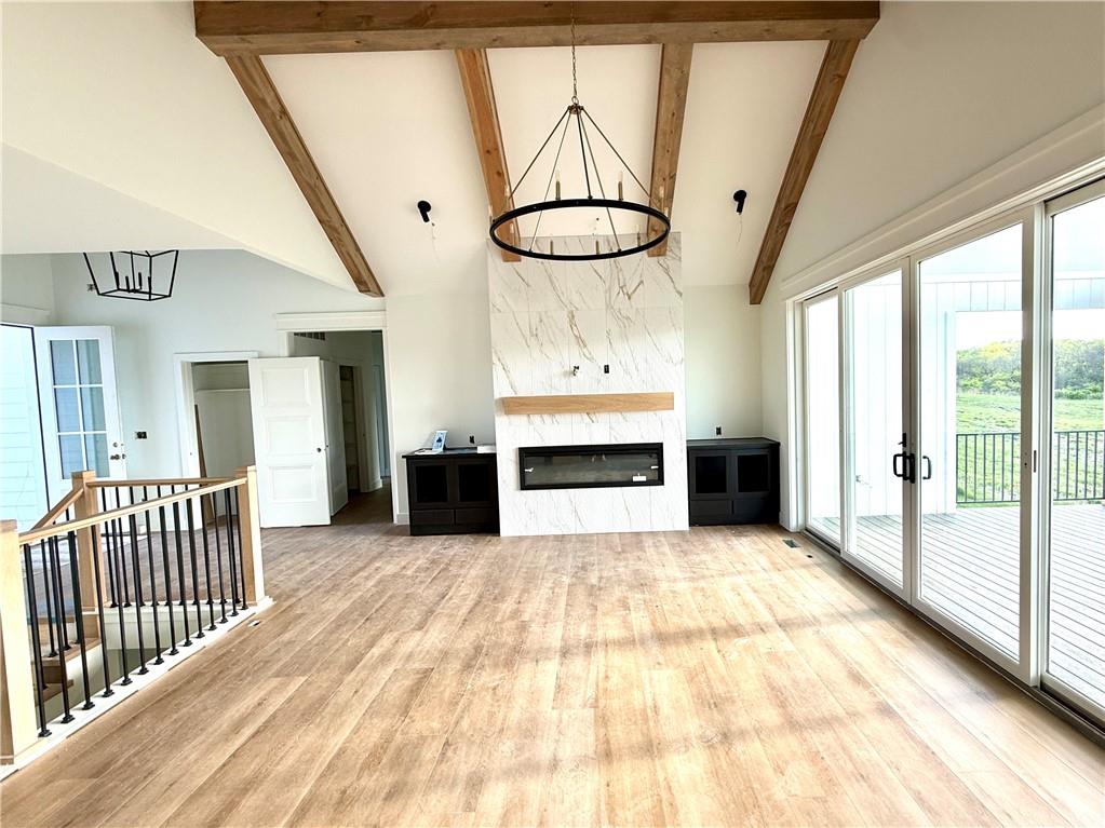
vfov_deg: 85.7
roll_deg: +2.4
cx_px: 552
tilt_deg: -2.0
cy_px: 414
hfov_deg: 102.1
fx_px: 447
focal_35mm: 14
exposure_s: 1/99
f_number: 2.2
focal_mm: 2.22
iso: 80
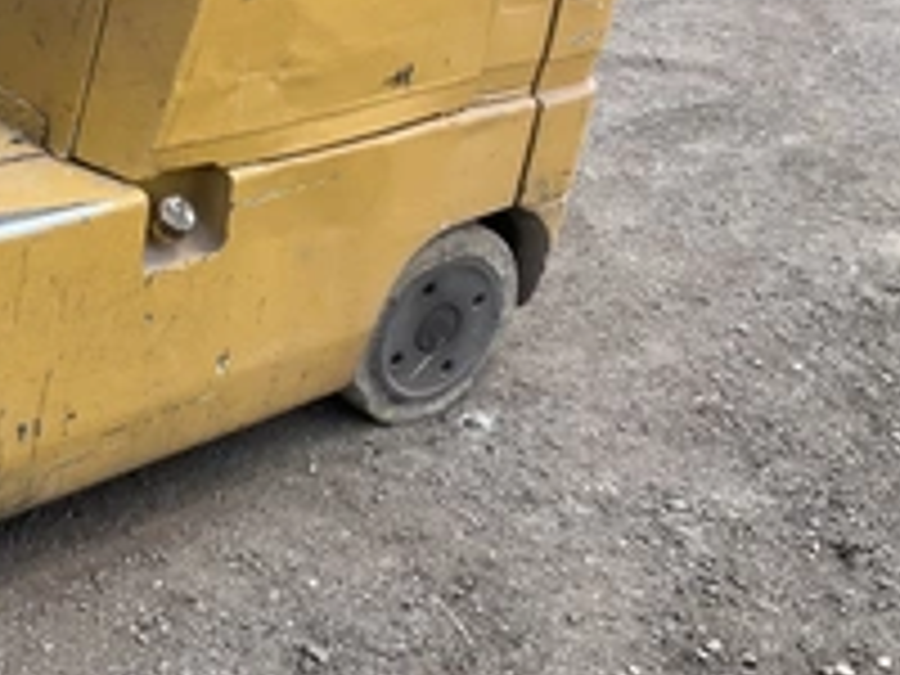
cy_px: 243
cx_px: 108
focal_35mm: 58
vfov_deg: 25.1
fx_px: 1508
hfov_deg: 31.8
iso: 25
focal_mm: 3
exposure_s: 1/442
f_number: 1.8
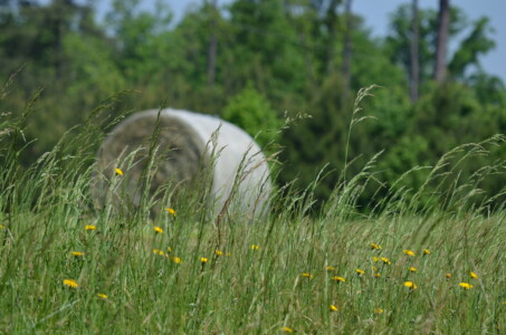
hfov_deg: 6.9
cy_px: 168
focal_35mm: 300
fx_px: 4208
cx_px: 253
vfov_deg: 4.6
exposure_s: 1/320
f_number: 8
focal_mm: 200
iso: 100
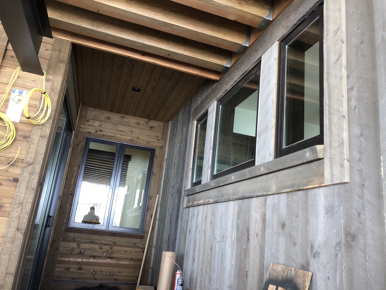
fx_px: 312
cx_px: 193
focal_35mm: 28
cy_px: 145
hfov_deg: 63.4
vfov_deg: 49.7
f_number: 1.8
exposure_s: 1/30
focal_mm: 4
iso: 25
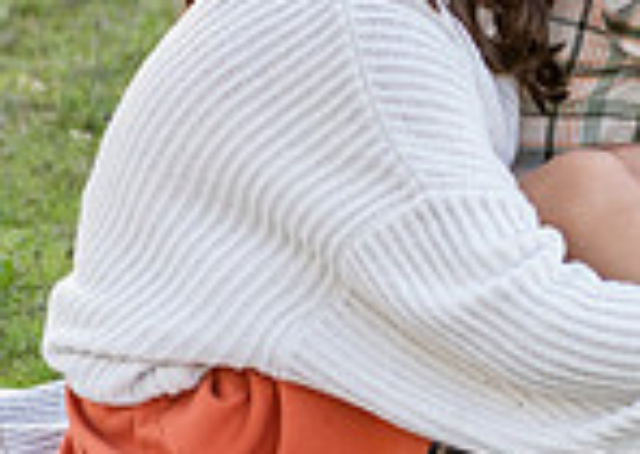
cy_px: -256
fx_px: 7599
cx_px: 579
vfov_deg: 3.4
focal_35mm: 419
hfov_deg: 4.8
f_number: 4
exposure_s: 1/320
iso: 640
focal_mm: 85
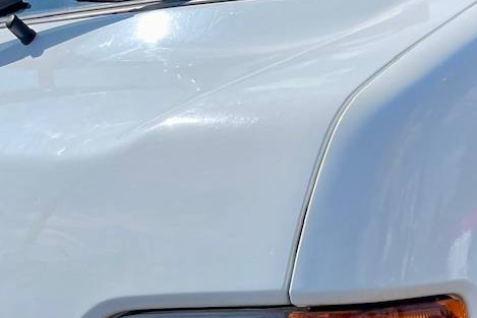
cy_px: 426
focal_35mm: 71
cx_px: 301
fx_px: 941
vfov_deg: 17.8
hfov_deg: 28.3
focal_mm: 5.1
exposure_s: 1/3086
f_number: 1.6
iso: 32
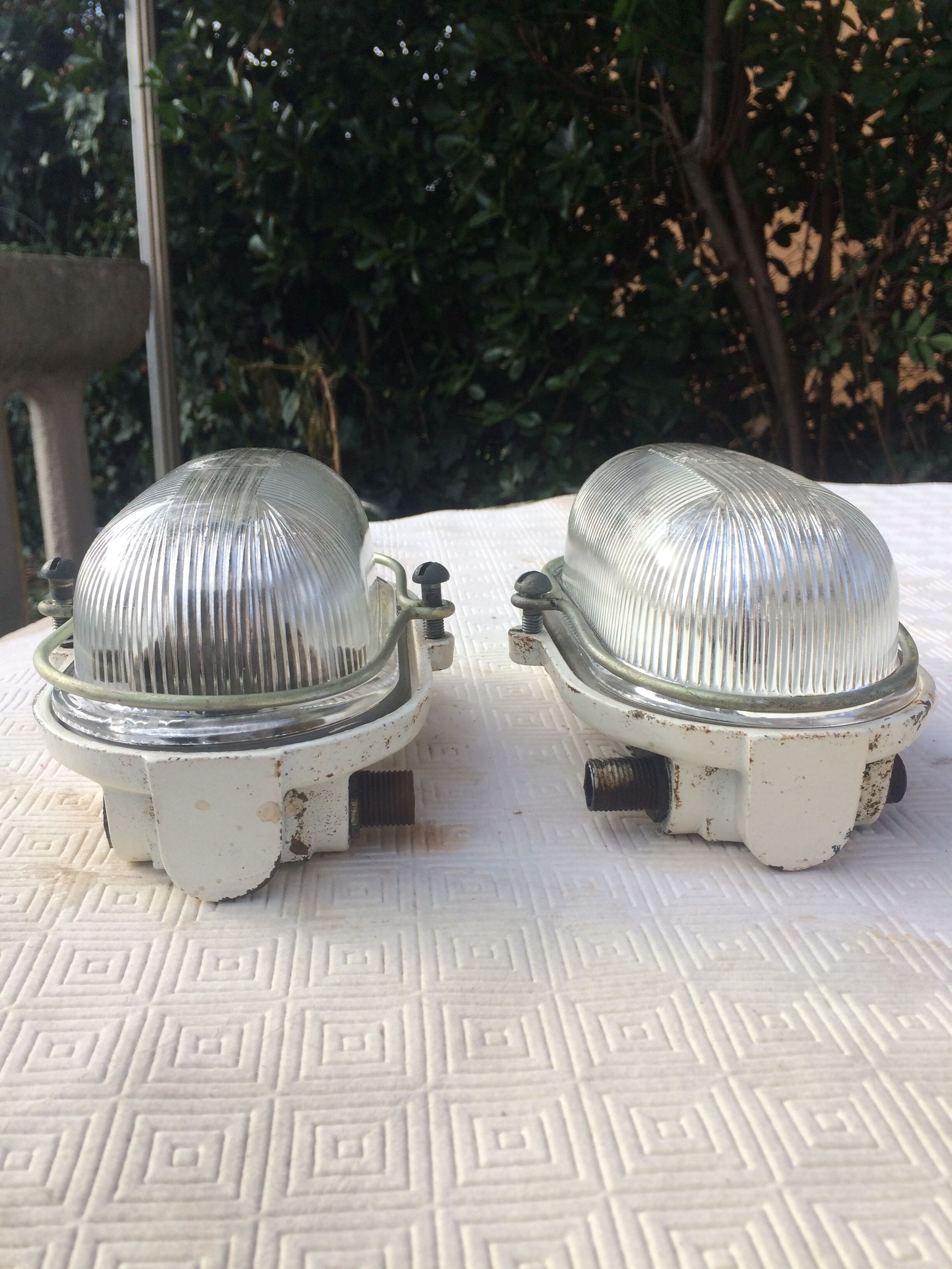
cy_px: 634
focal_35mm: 29
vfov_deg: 61.7
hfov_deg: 48.2
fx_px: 1063
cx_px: 476
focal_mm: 4.15
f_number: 2.2
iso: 32
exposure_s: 1/578
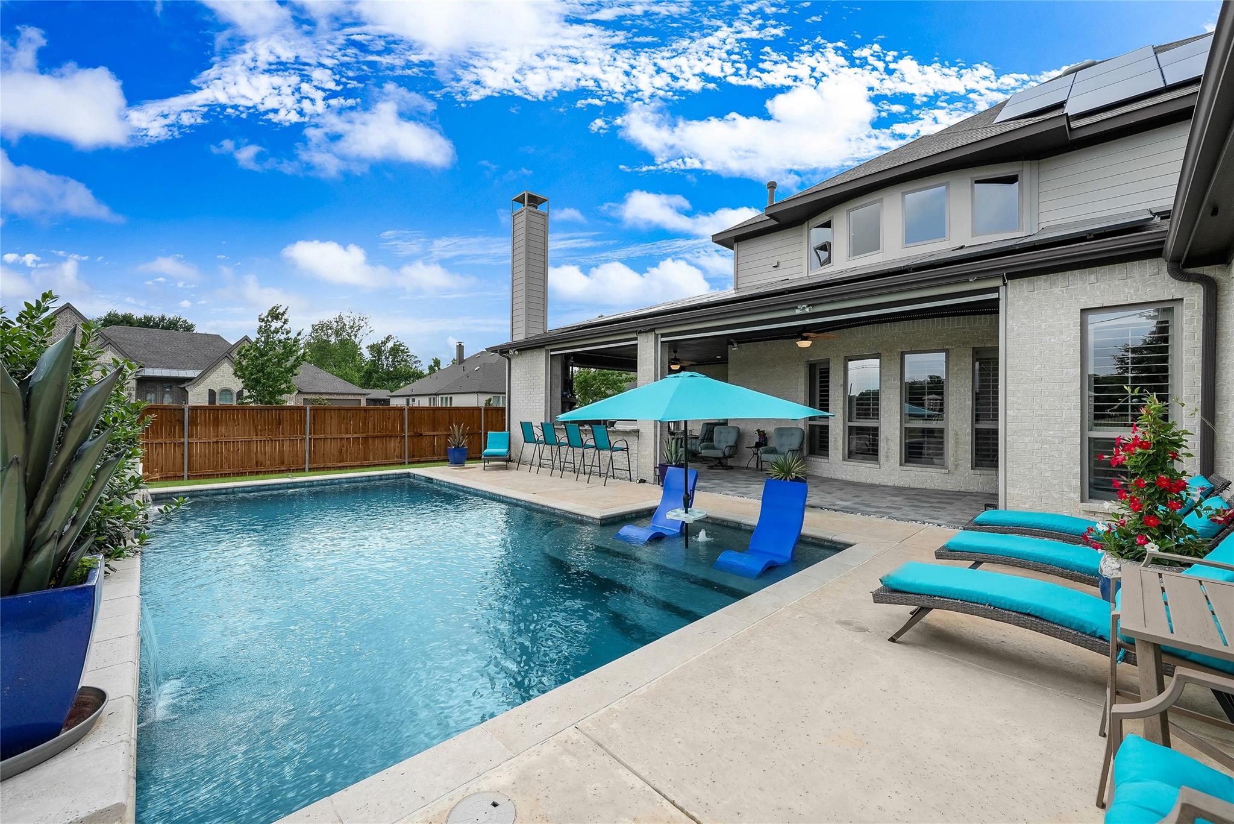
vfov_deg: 81.3
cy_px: 412
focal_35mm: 14
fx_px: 480
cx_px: 617
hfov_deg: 104.2
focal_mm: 14
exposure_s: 1/2500
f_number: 8
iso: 1600
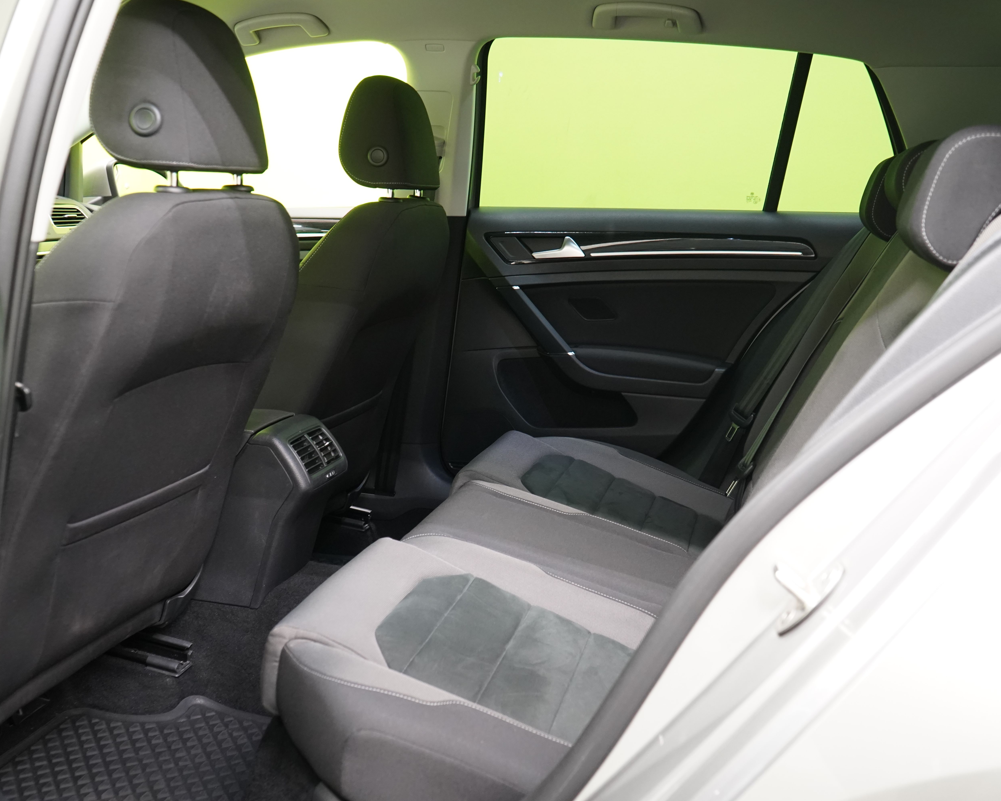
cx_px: 475
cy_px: 400
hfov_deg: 51.5
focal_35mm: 35
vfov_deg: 42.2
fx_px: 1037
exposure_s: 1/20
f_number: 5
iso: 3200
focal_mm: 31
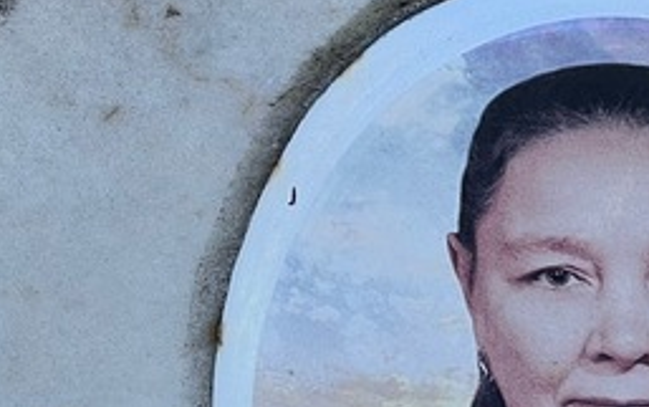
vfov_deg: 5.2
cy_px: 465
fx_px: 4496
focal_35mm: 254
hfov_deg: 8.2
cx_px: 556
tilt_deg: -35.4
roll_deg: +2.3
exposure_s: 1/129
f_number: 2.8
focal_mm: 9
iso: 32
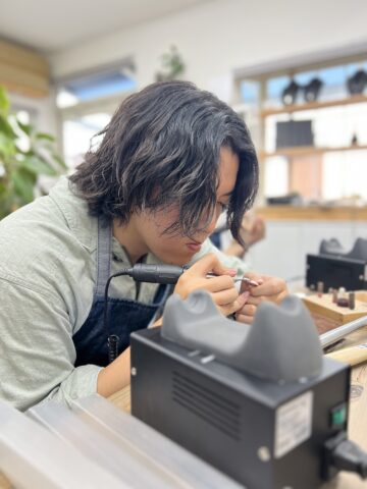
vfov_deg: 67.3
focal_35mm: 26
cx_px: 184
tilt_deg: -5.6
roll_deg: +1.2
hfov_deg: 53.1
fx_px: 368
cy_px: 244
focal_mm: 5.7
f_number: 1.5
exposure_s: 1/121
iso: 100
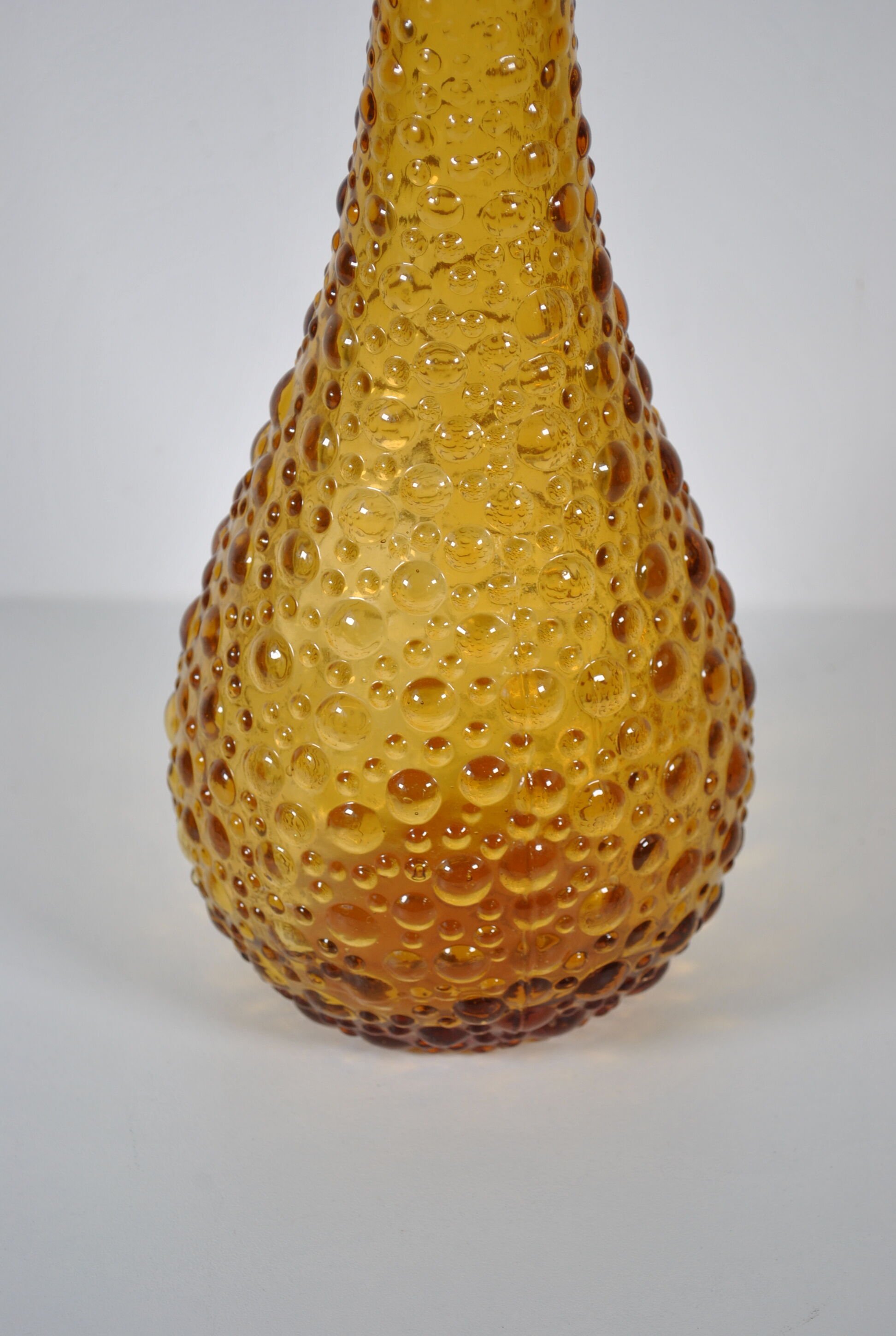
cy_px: 668
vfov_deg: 24.6
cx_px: 448
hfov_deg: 16.6
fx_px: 3065
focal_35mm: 82
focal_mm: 55
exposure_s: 1/125
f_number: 5.6
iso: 200
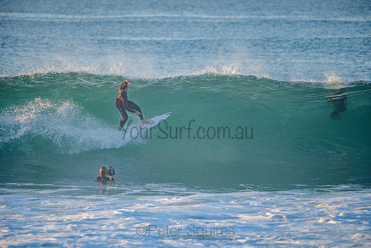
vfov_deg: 2.8
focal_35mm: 500
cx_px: 186
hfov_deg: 4.1
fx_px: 5154
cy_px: 124
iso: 450
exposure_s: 1/1250
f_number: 5.6
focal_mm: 500
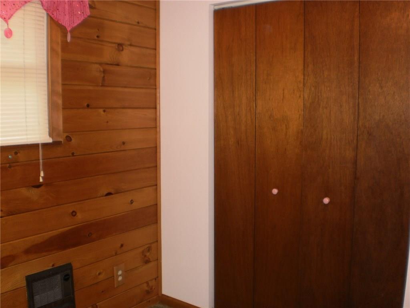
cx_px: 205
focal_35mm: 36
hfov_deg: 51.4
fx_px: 426
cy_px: 154
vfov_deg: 39.7
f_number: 3.1
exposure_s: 1/30
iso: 125
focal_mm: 6.3
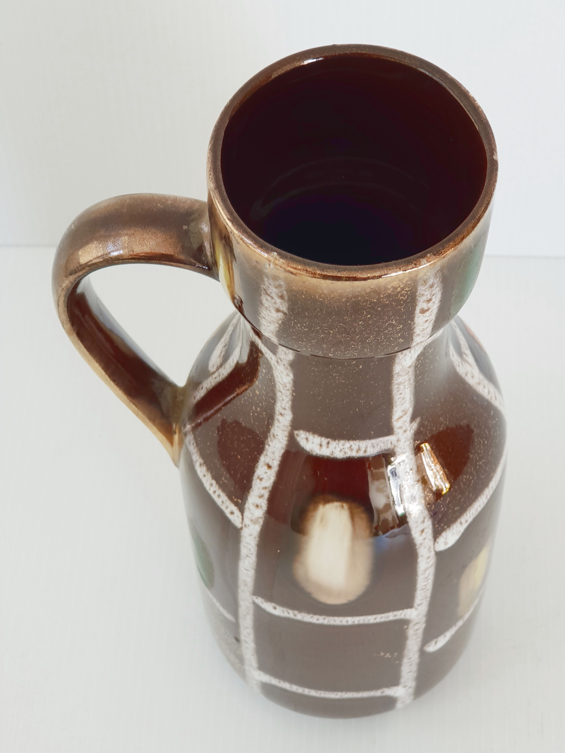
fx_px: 1132
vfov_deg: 36.8
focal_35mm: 52
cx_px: 282
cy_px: 376
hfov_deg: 28.0
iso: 32
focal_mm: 6
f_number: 2.4
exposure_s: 1/33
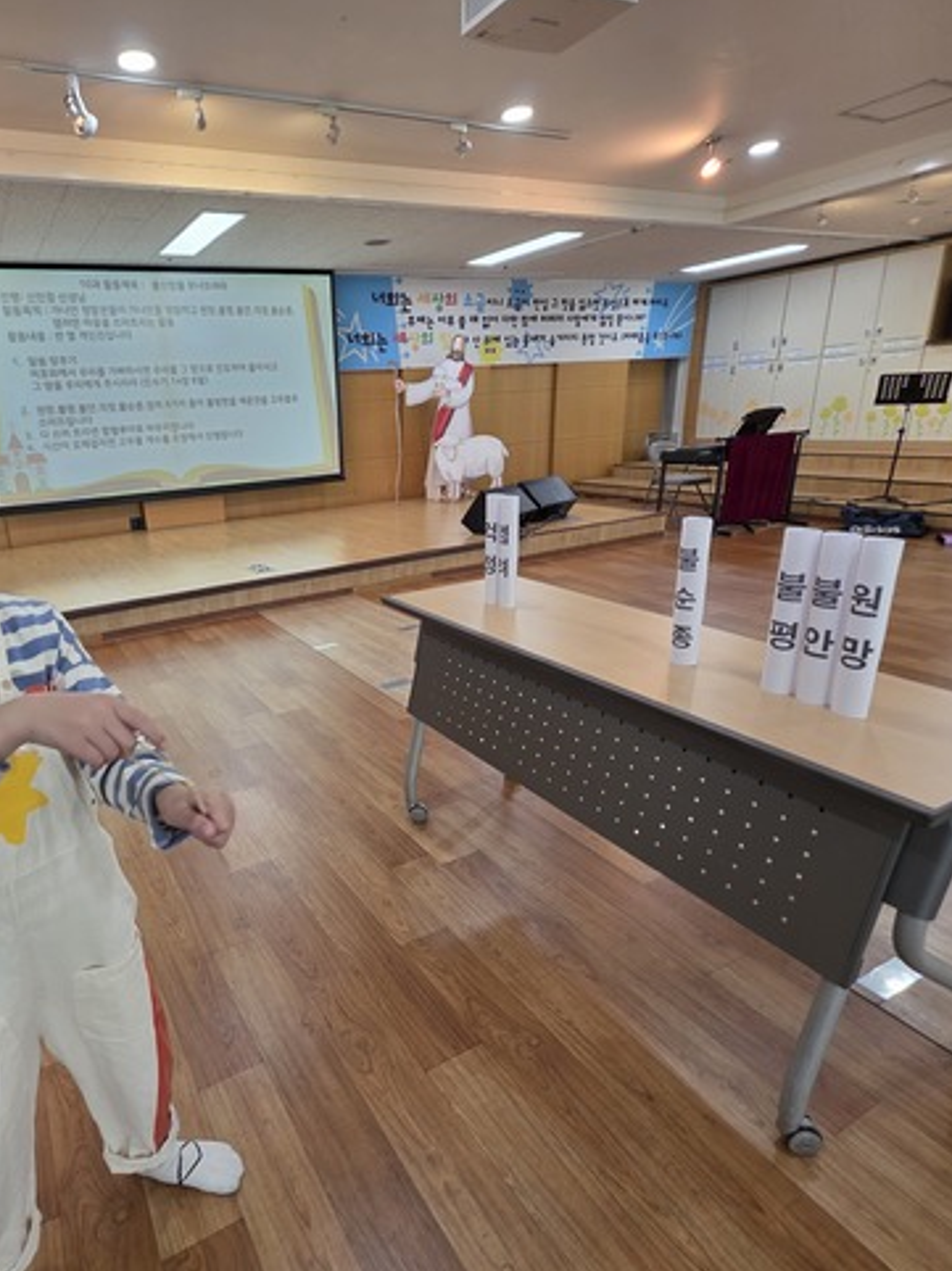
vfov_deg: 87.8
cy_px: 649
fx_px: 661
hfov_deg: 69.7
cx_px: 326
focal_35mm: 18
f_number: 1.9
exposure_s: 1/120
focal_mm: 2.2
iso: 125
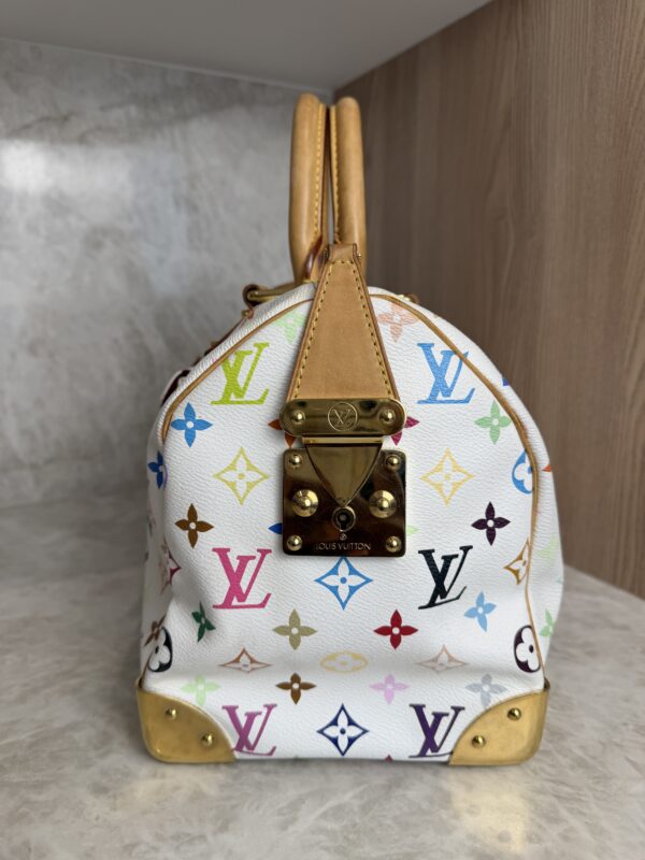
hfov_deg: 56.8
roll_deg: +0.2
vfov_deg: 71.6
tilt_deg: -11.1
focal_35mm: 24
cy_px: 430
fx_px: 596
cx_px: 322
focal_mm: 6.76
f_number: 1.78
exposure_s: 1/202
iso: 64
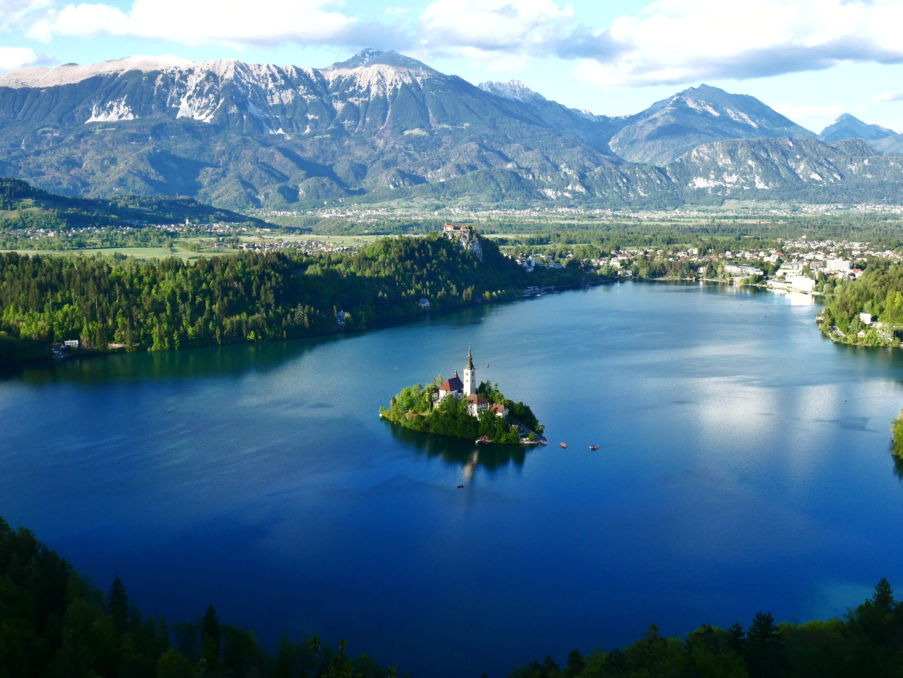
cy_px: 339
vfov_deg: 36.0
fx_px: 1044
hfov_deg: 46.8
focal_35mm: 40
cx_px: 452
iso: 200
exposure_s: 1/400
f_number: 10
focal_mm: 20
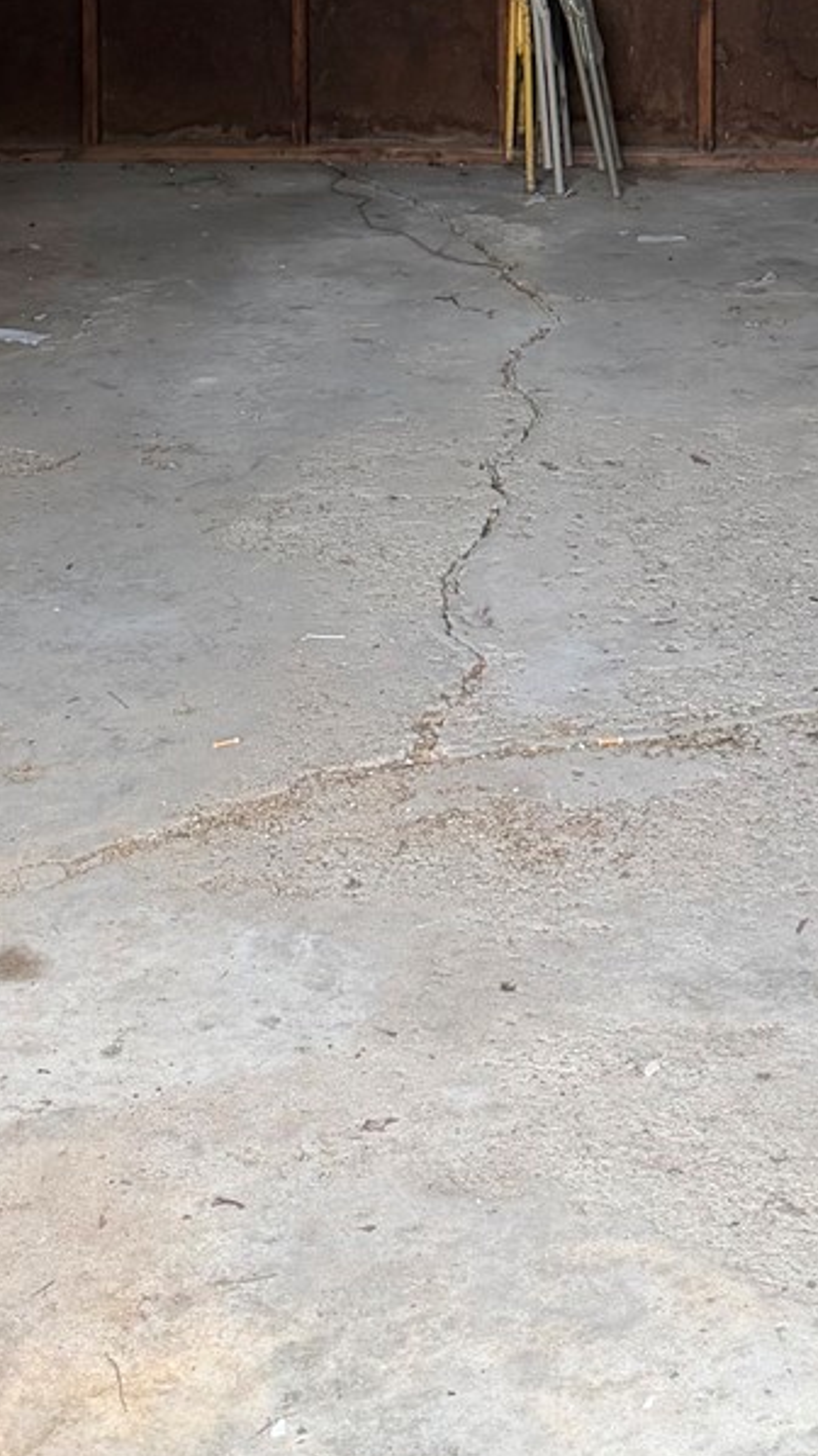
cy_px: -110
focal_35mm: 70
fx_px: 2702
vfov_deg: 27.8
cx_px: 623
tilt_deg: -4.1
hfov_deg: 17.1
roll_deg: +0.0
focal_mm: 6.76
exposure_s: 1/121
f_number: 1.78
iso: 100
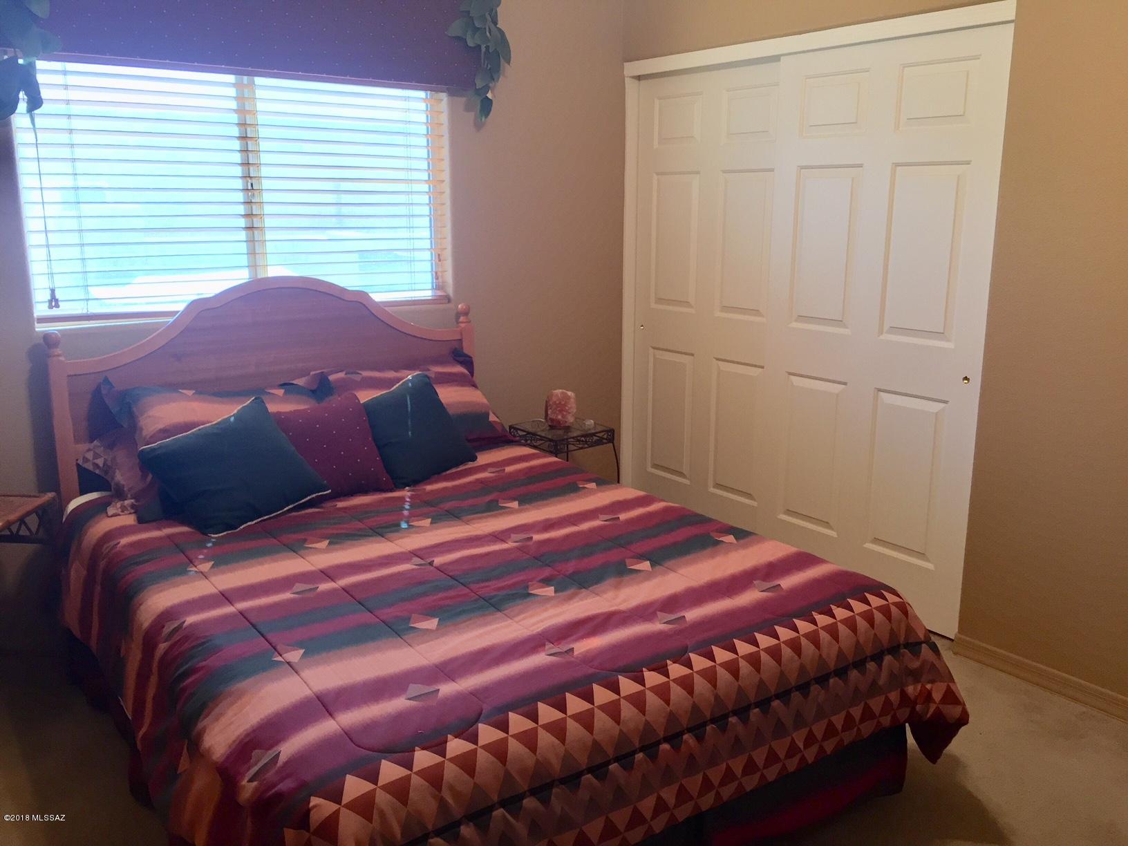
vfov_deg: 48.2
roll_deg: -0.7
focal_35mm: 29
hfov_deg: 61.7
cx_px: 564
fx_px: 945
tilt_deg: -10.9
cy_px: 423
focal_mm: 4.15
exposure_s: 1/30
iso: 80
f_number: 2.2
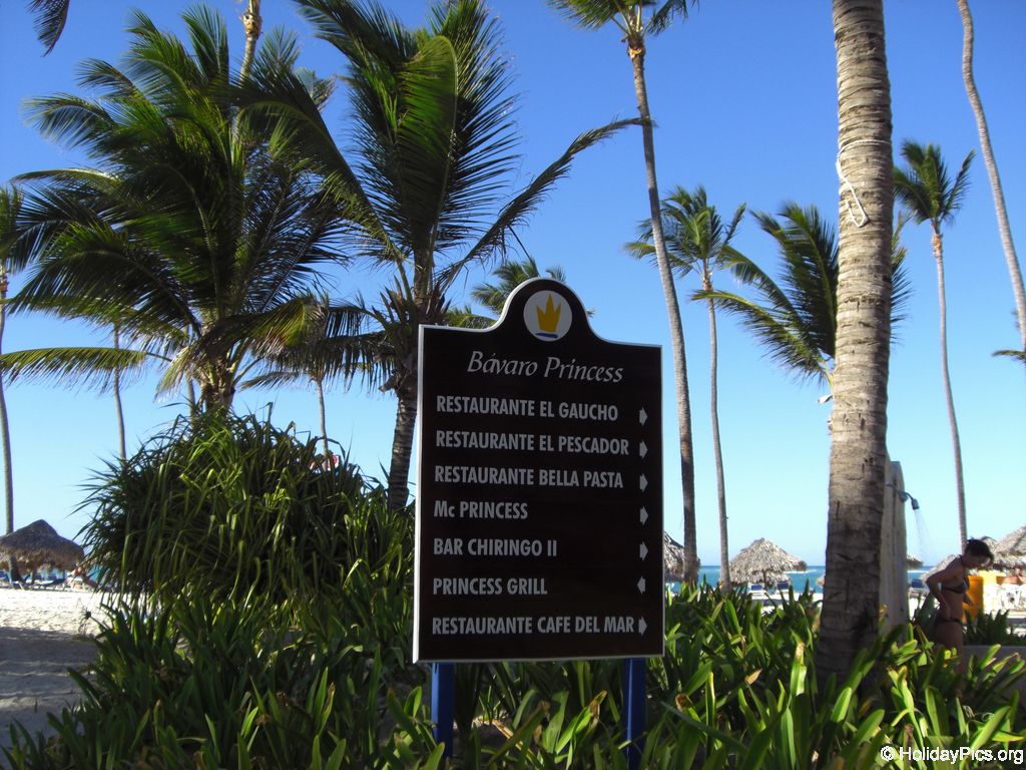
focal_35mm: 38
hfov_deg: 49.0
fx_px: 1126
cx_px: 513
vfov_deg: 37.7
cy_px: 385
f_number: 2.7
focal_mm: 6.2
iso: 64
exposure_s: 1/640
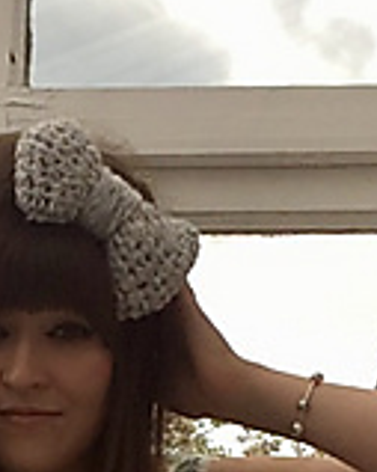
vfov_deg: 17.9
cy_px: 724
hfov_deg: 15.9
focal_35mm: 95
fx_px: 1326
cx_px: 25
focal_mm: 2.15
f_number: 2.4
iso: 50
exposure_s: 1/1211
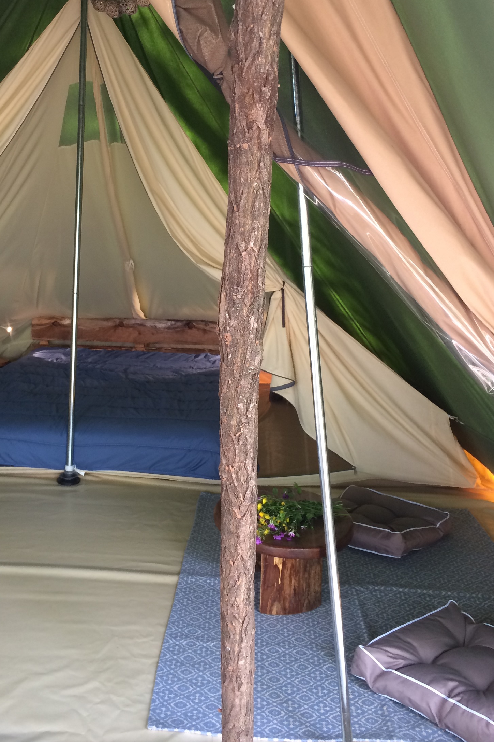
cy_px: 289
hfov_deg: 35.7
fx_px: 761
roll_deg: +0.0
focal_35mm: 37
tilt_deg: -4.1
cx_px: 182
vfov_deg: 51.5
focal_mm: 4.15
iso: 125
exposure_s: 1/33
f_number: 2.2
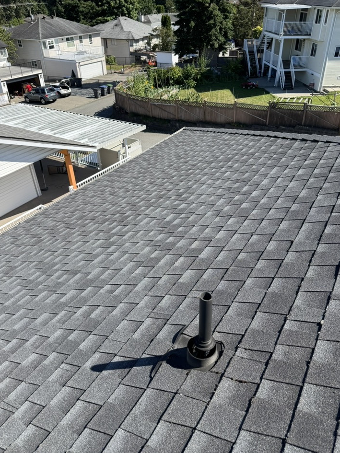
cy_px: 223
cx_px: 181
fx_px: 340
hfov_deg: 53.0
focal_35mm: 26
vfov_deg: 67.3
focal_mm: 6.76
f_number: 1.78
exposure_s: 1/2331
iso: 80
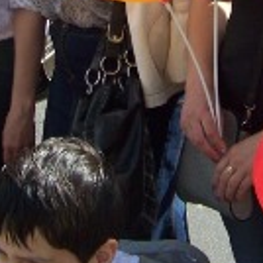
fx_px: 1221
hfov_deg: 12.3
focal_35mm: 142
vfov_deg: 12.0
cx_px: 198
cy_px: -55
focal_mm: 5.85
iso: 71
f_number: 2.8
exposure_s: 1/500
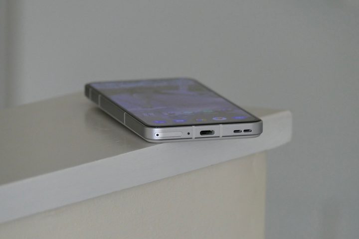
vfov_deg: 4.4
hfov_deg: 6.6
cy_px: 120
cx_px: 180
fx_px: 3091
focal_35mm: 310
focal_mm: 112.95
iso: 1600
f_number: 4
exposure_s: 1/125
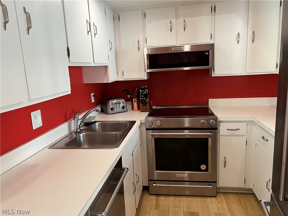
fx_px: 216
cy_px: 108
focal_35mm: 26
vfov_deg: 53.1
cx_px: 144
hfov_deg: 67.3
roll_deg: +2.8
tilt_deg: -11.4
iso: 200
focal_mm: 5.7
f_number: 1.5
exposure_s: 1/60
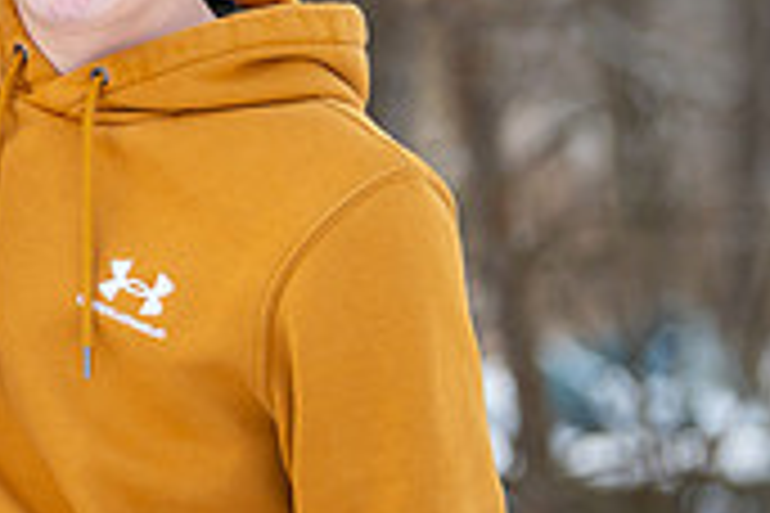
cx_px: -333
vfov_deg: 3.5
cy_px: 104
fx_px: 8405
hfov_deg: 5.2
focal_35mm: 393
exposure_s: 1/500
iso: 320
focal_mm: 116
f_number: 3.5
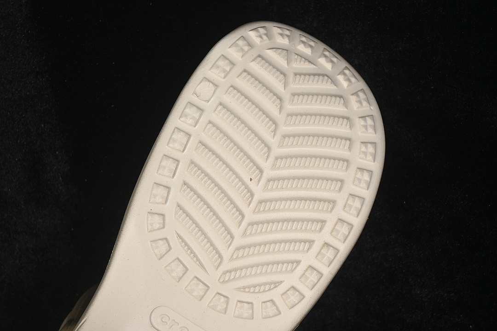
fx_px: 1035
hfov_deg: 27.0
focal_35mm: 75
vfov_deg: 18.2
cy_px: 166
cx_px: 248
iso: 160
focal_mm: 50
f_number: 7.1
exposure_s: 1/80
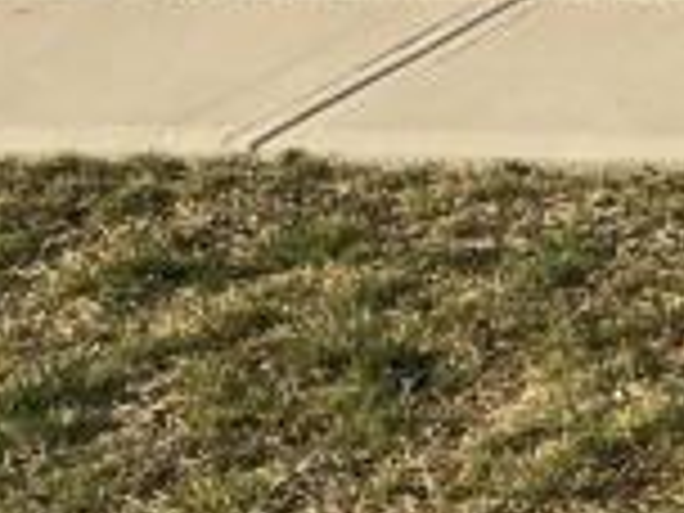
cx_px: 1768
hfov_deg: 8.9
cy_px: -814
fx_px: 3873
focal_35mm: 196
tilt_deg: +1.5
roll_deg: -2.0
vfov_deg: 7.0
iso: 25
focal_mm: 4.15
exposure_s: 1/1832
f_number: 2.2
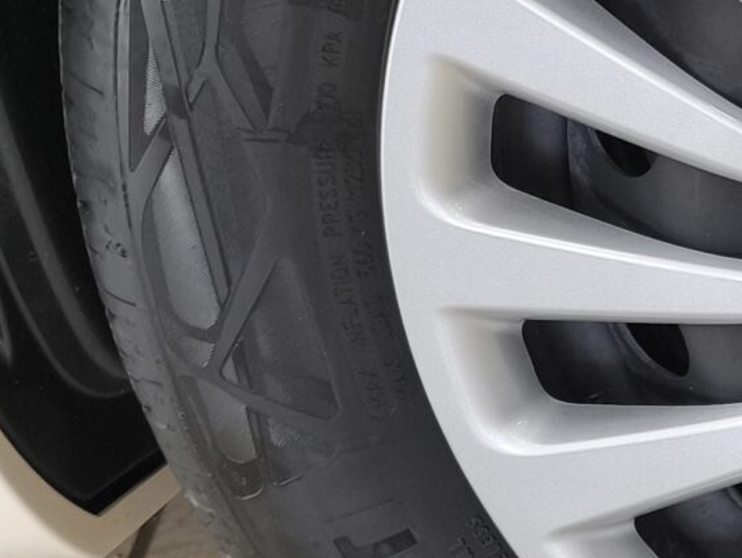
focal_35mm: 106
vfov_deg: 13.8
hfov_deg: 17.3
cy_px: 17
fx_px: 2274
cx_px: 979
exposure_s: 1/100
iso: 200
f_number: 1.7
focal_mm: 5.35
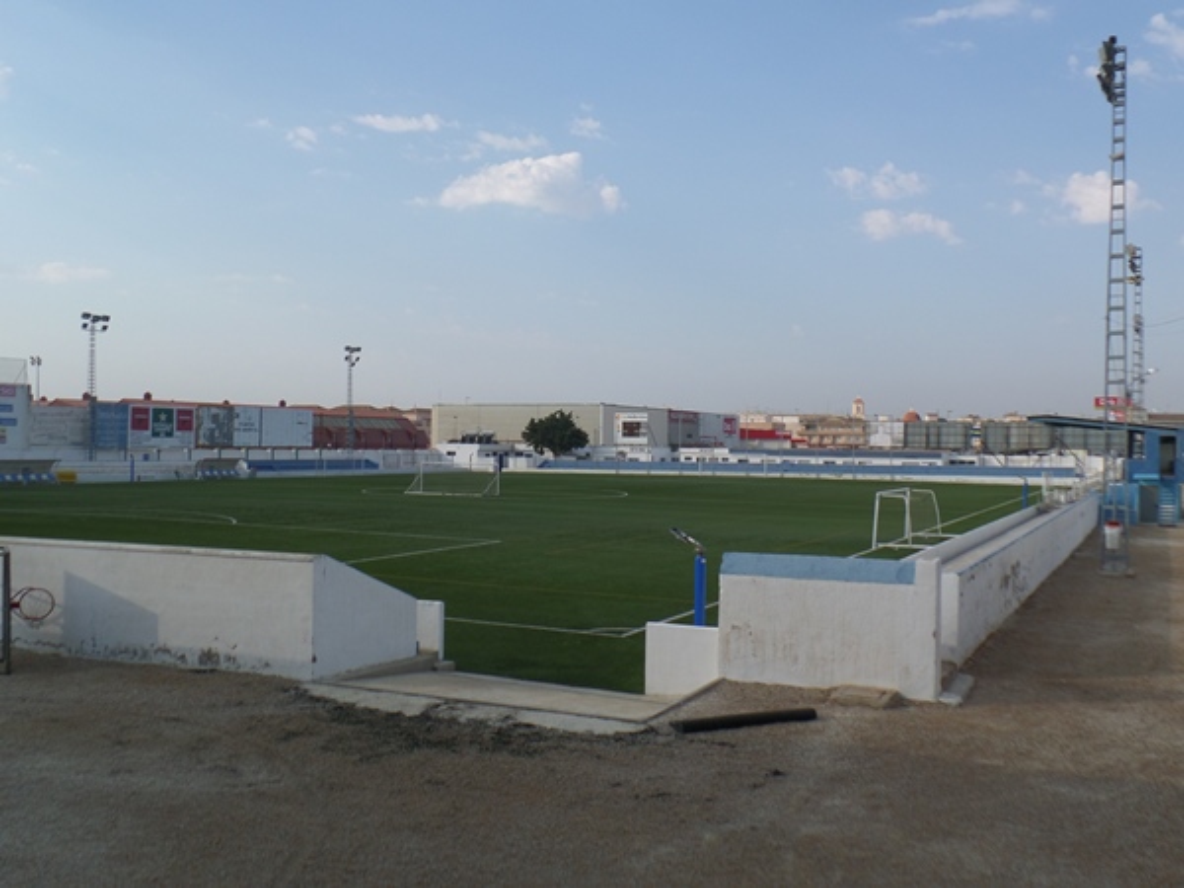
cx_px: 592
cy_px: 444
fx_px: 1197
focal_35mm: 35
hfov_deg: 52.6
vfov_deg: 40.7
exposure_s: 1/1000
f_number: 3.4
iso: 100
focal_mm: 6.2
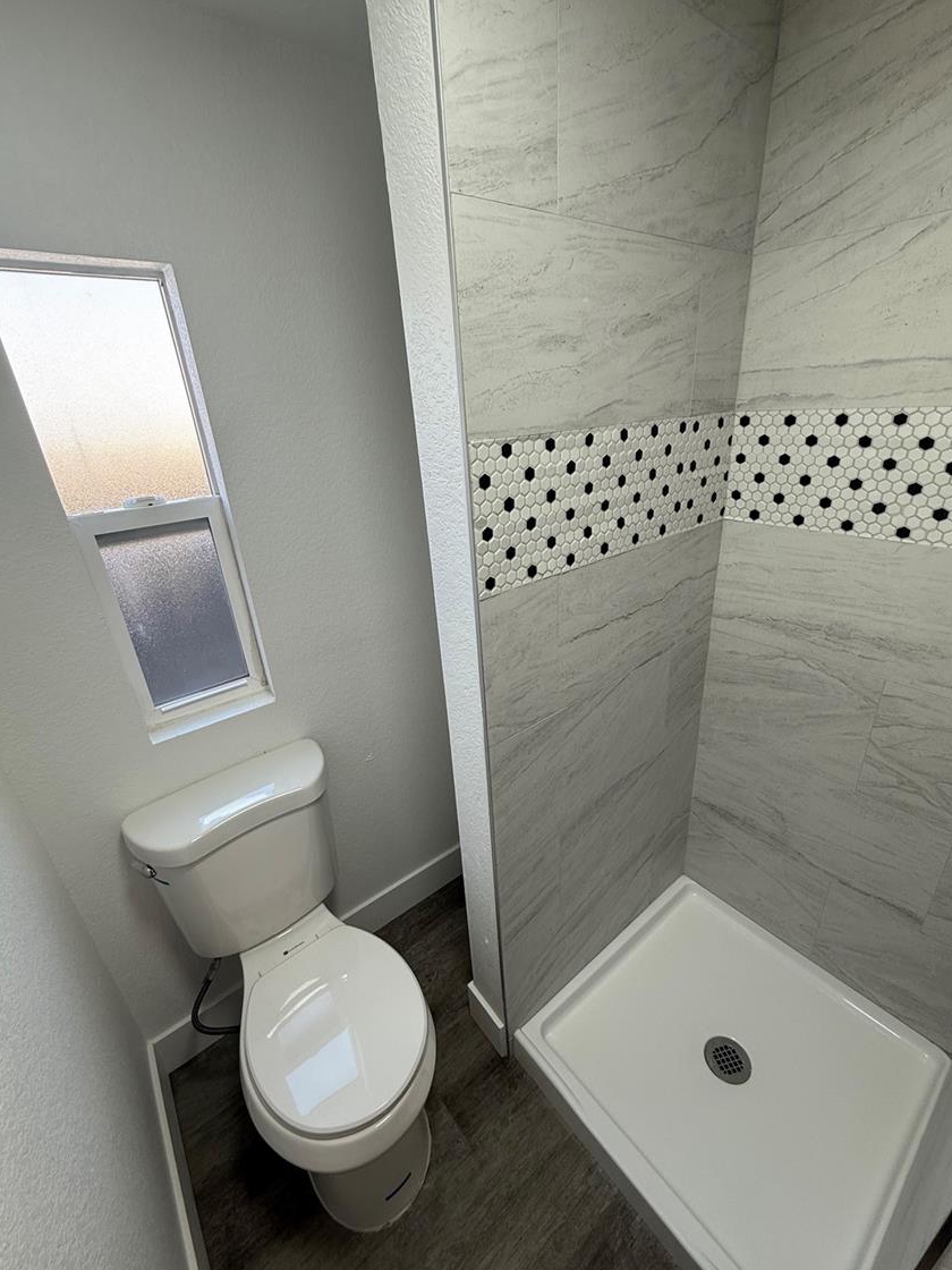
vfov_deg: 98.2
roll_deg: +3.9
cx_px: 485
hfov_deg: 81.7
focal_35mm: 15
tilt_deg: -23.9
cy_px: 643
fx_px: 550
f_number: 2.2
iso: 100
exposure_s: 1/120
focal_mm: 2.22
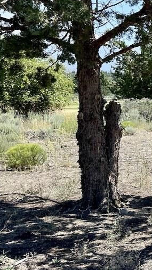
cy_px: 95
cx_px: 311
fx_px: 473
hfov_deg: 14.7
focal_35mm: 66
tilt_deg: +1.5
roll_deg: -0.2
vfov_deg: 31.7
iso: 80
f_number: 1.78
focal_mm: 6.86
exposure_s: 1/3058
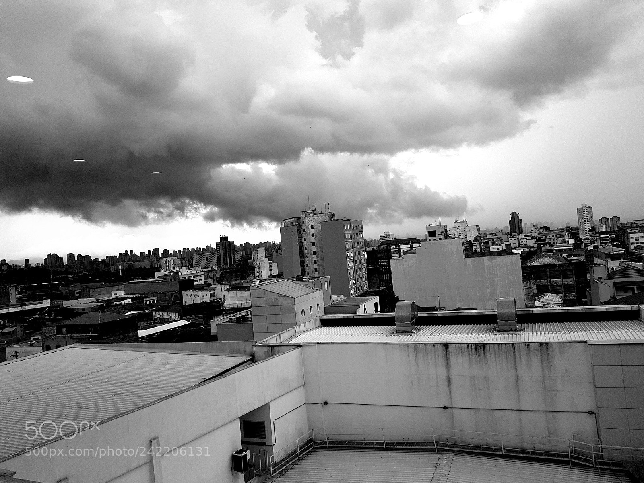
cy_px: 242
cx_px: 322
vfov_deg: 53.1
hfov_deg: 67.3
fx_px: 484
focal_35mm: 26
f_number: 1.7
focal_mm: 4.2
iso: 40
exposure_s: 1/120
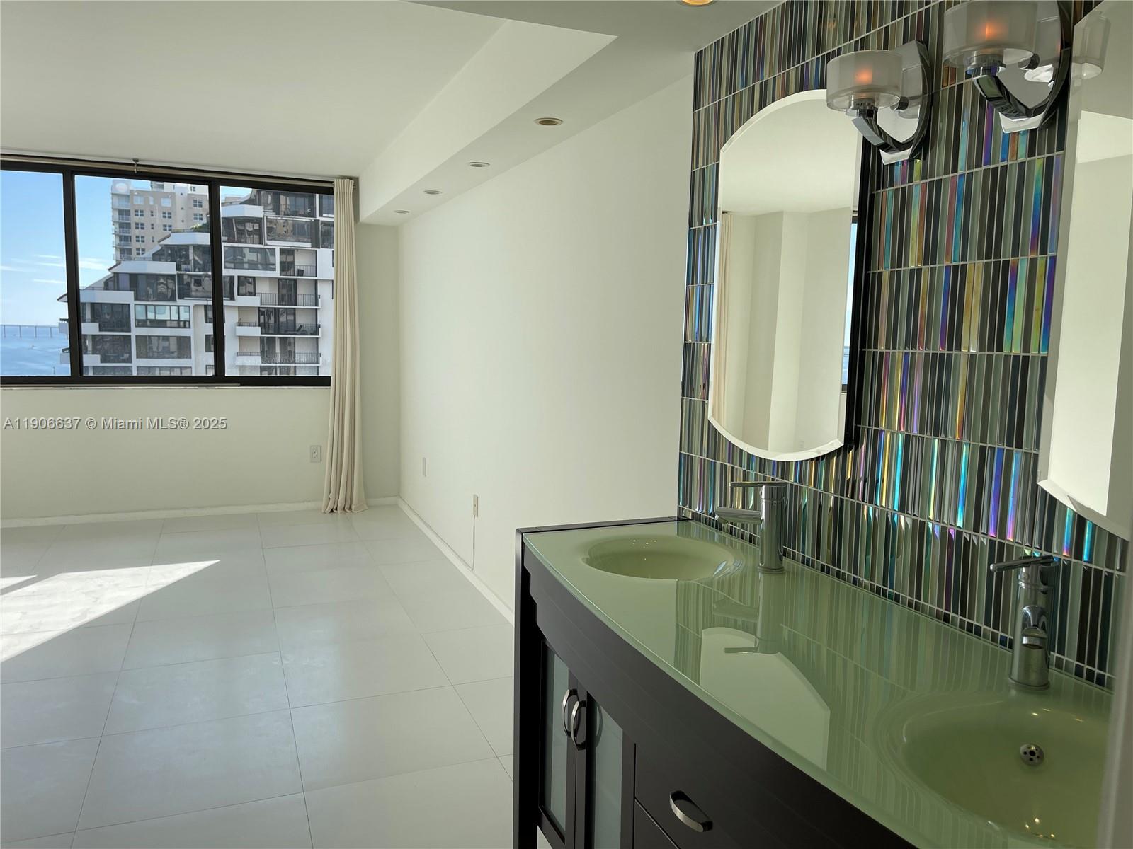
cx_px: 566
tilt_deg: -7.3
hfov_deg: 69.4
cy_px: 424
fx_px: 818
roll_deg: -1.5
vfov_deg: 54.9
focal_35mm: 25
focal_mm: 5.1
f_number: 1.6
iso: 32
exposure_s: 1/945
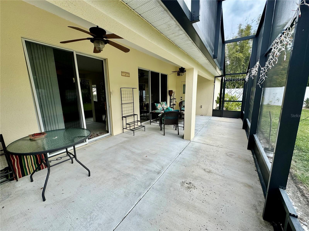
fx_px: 125
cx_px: 154
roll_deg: +1.1
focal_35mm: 14
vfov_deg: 85.7
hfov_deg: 102.1
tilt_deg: -10.4
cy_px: 116
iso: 40
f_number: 2.2
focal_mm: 2.22
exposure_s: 1/362
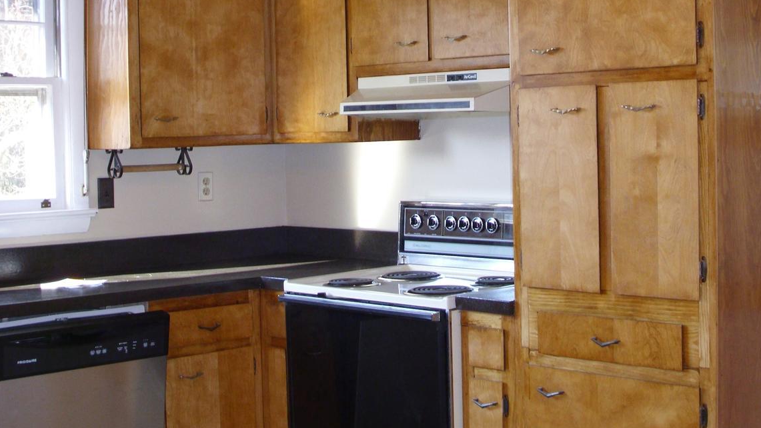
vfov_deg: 18.3
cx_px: 382
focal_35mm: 66
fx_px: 1332
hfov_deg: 31.9
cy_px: 220
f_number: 3.3
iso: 200
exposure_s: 1/60
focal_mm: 7.52
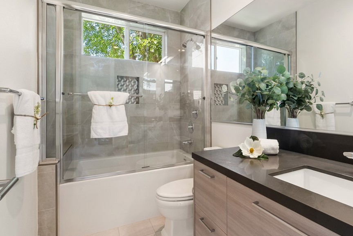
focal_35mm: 19
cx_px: 203
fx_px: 186
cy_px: 113
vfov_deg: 64.5
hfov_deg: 86.3
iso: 320
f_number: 9
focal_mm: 16
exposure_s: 1/10
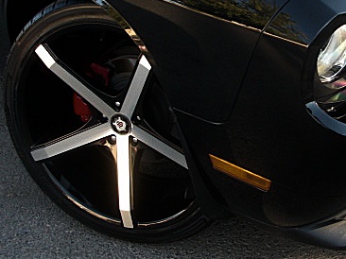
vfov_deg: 23.1
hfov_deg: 30.2
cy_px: 80
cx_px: 265
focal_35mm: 63
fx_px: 629
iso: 100
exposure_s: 1/100
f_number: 2.8
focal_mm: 6.3
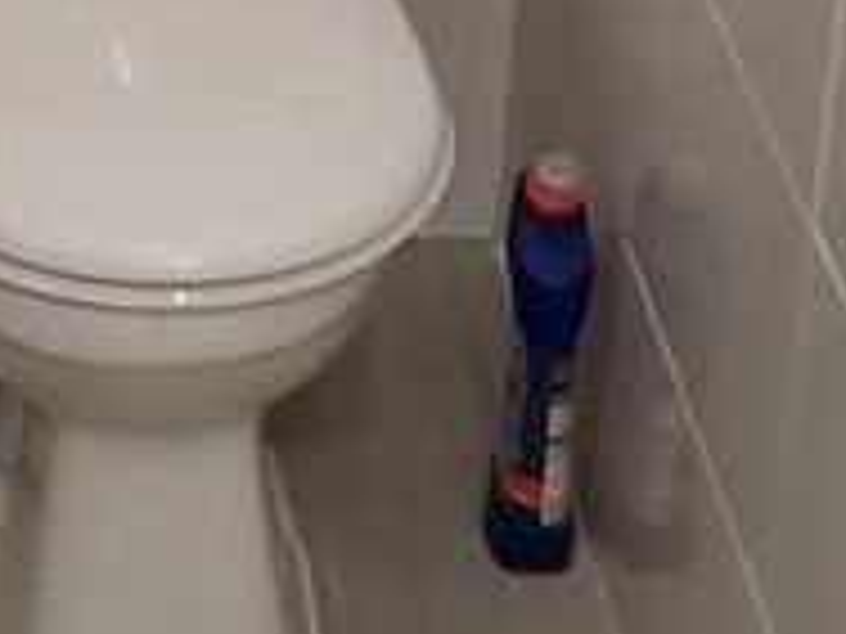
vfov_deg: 9.9
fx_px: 3641
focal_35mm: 149
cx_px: -32
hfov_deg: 13.1
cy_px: 18
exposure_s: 1/50
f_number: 1.9
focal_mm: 2.91
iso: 100
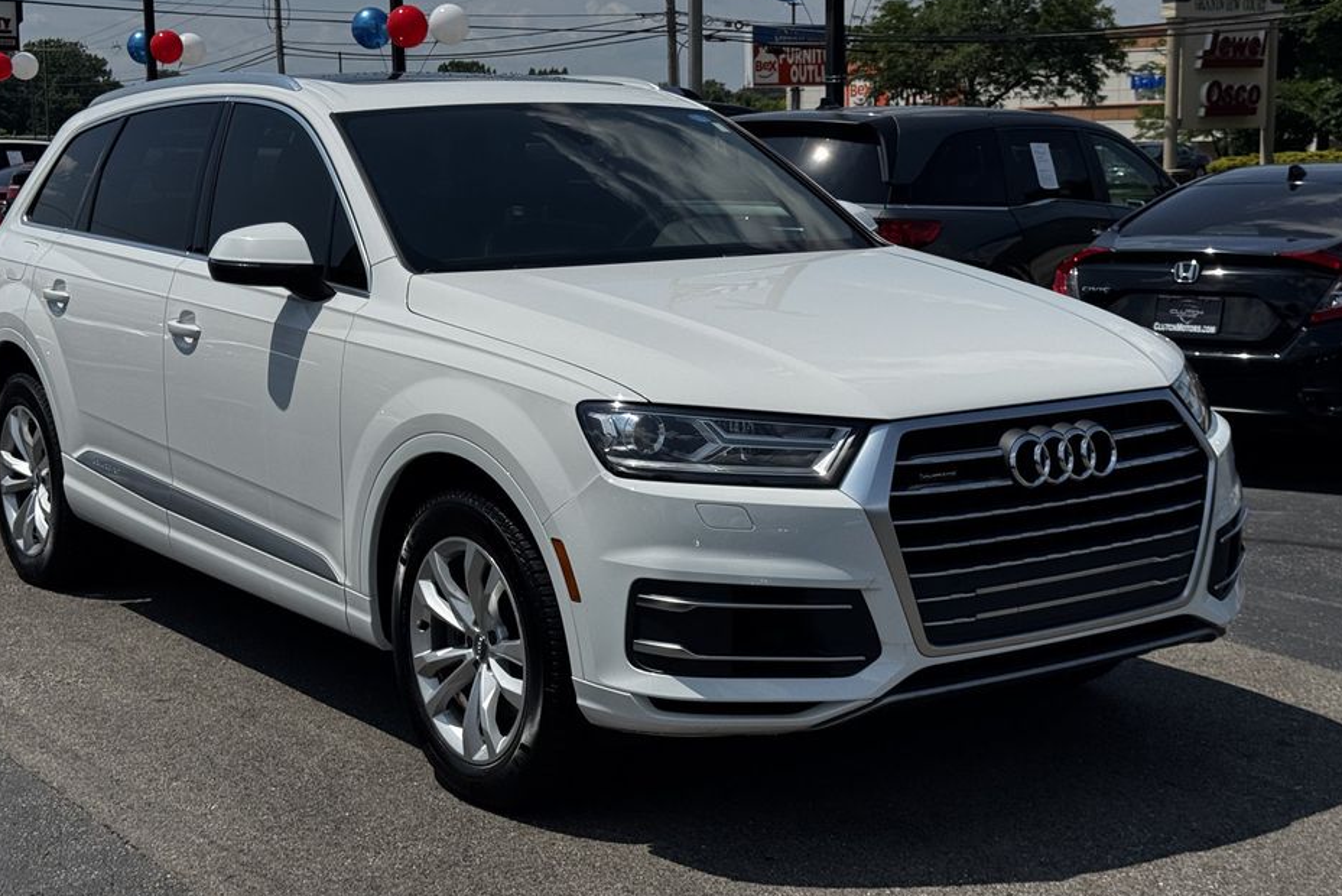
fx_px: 2051
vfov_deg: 24.6
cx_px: 634
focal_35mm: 55
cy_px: 406
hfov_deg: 36.2
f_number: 1.78
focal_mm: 6.76
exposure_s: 1/10526
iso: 64
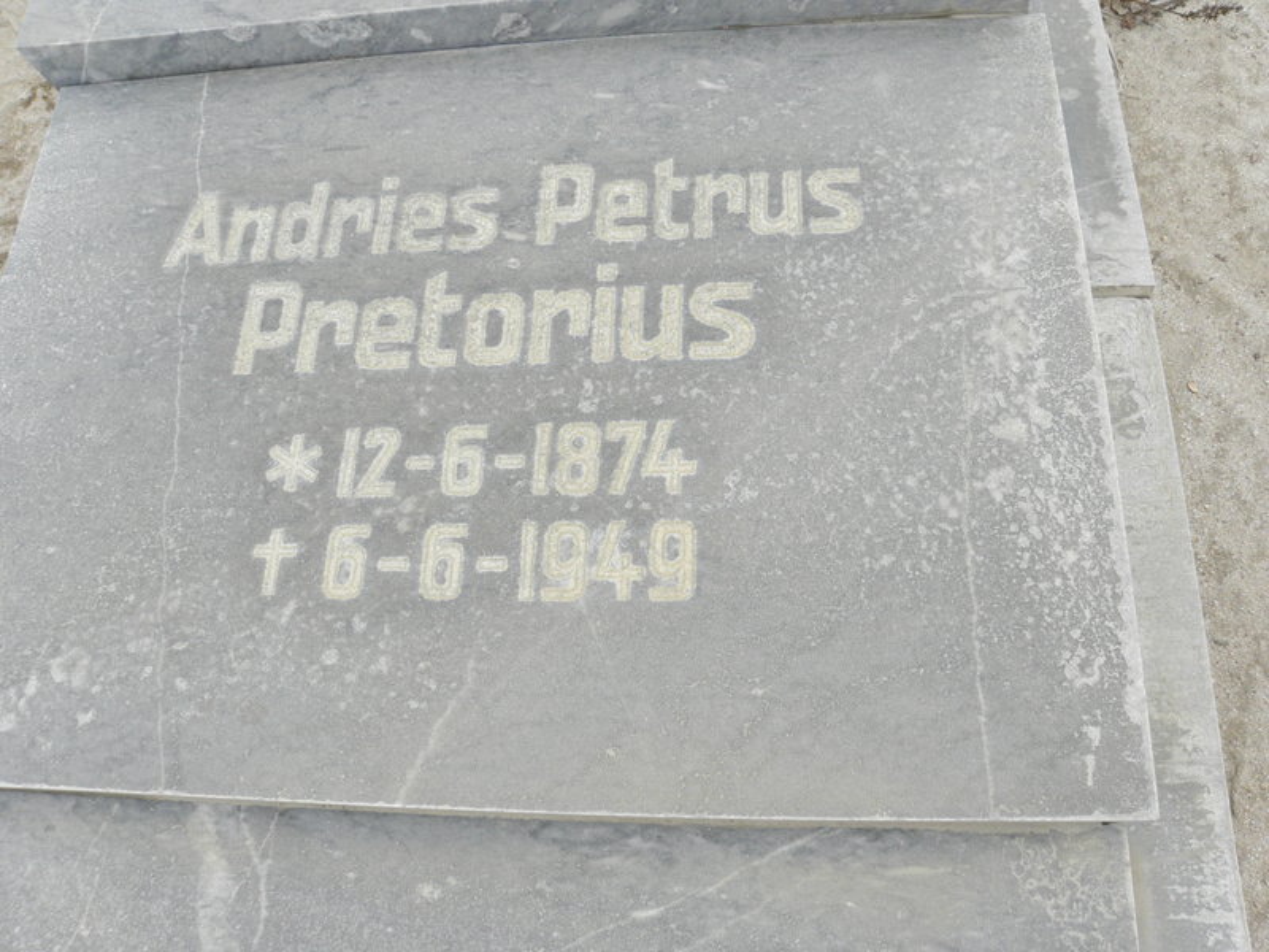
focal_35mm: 27
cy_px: 476
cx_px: 634
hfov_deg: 65.3
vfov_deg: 51.4
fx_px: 990
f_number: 6.3
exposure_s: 1/400
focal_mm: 4.83
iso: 200
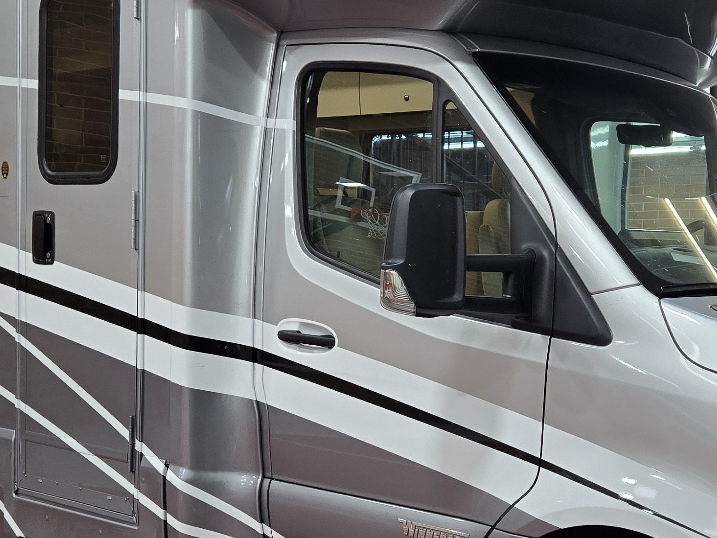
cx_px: 362
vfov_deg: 24.8
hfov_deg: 32.7
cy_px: 320
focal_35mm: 59
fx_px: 1222
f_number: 1.8
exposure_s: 1/120
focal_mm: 5.4
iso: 100
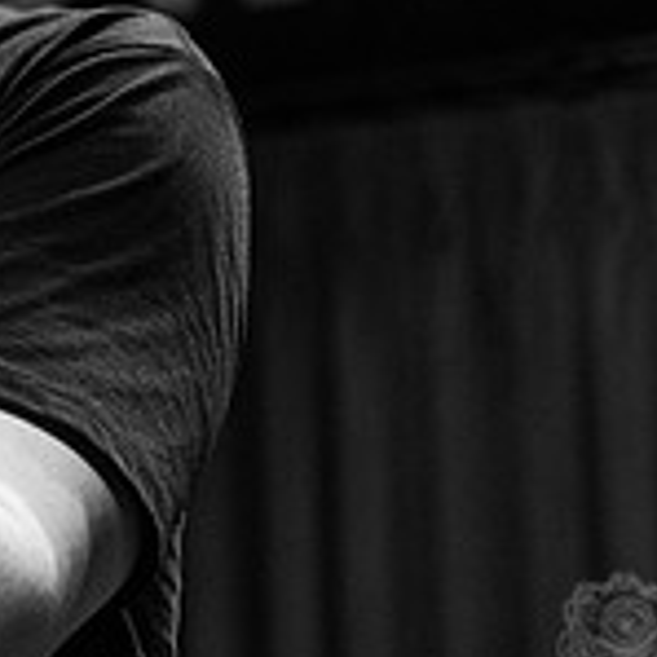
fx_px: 4810
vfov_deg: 7.7
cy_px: -231
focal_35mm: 224
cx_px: -363
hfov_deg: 7.7
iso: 2000
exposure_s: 1/125
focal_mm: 60
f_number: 3.2
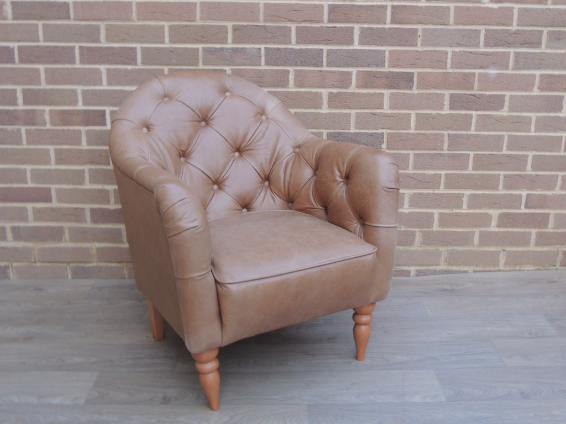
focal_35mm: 40
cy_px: 212
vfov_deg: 36.0
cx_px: 283
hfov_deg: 46.8
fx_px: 654
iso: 400
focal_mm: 7.1
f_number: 3.3
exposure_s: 1/15
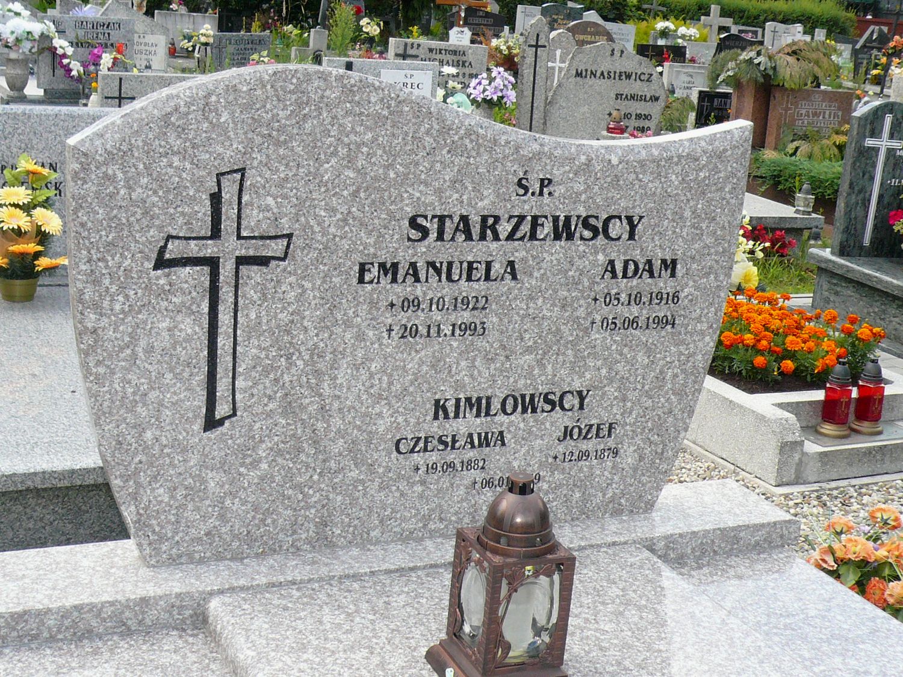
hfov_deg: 36.2
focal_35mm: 53
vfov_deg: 27.5
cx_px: 452
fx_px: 1383
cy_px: 338
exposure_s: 1/320
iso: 100
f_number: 3
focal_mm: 5.7
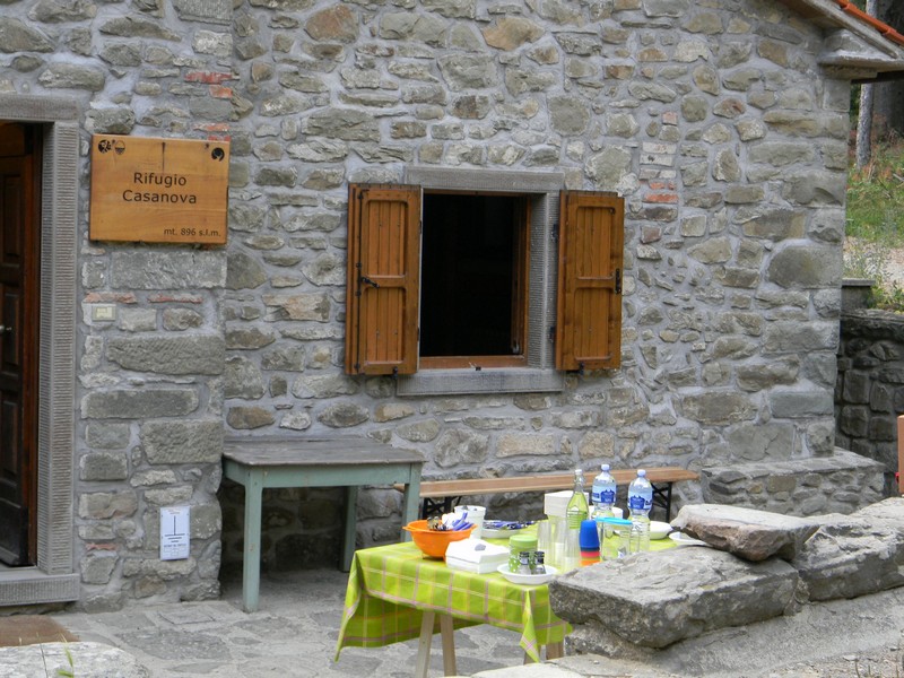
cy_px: 339
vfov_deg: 21.9
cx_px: 452
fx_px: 1750
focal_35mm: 67
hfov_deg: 29.0
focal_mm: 12.2
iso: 116
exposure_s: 1/30
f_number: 4.3
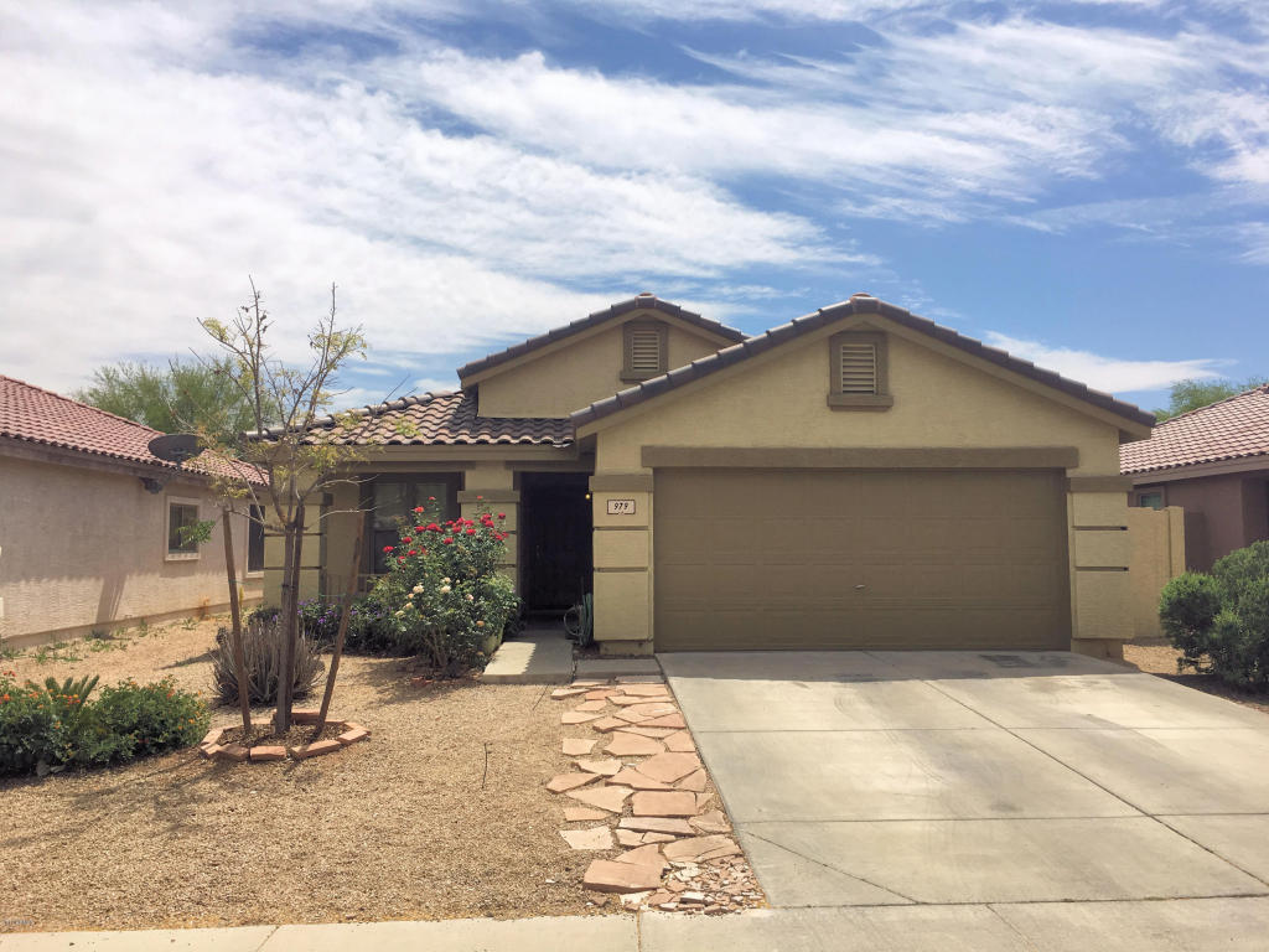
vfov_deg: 48.2
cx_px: 634
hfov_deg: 61.7
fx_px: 1063
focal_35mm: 29
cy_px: 476
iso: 25
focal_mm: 4.15
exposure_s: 1/2404
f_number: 2.2
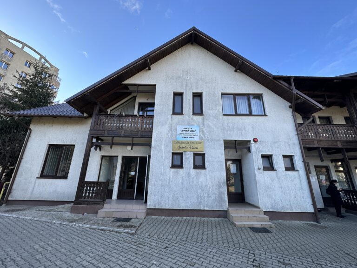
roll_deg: -1.0
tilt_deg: +16.4
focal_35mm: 14
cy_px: 134
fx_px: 144
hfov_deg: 102.1
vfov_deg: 85.7
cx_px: 178
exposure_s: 1/295
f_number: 2.2
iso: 40
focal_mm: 2.22
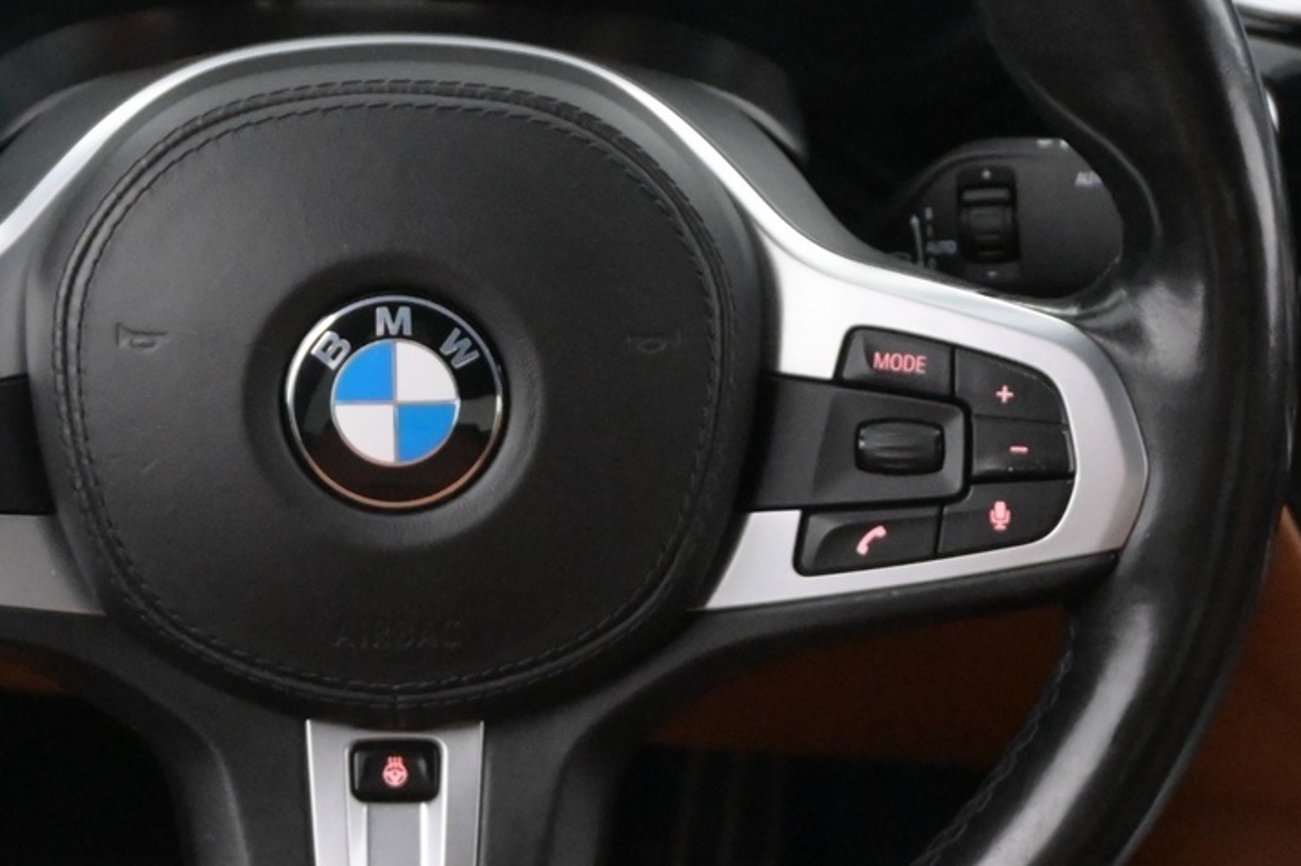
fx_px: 3684
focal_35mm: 102
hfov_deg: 19.9
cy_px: 331
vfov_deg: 13.4
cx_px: 380
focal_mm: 30
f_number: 4.8
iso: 5600
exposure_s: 1/50
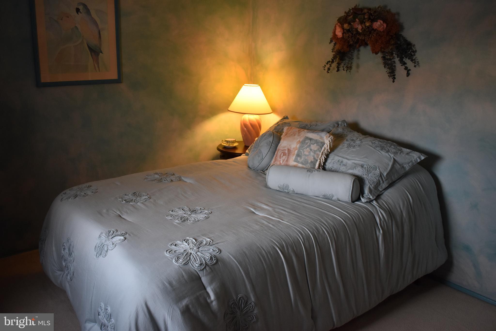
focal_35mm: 32
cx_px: 248
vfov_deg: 41.7
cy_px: 166
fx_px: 434
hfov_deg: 59.5
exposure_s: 1/250
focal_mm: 21
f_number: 3.8
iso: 800
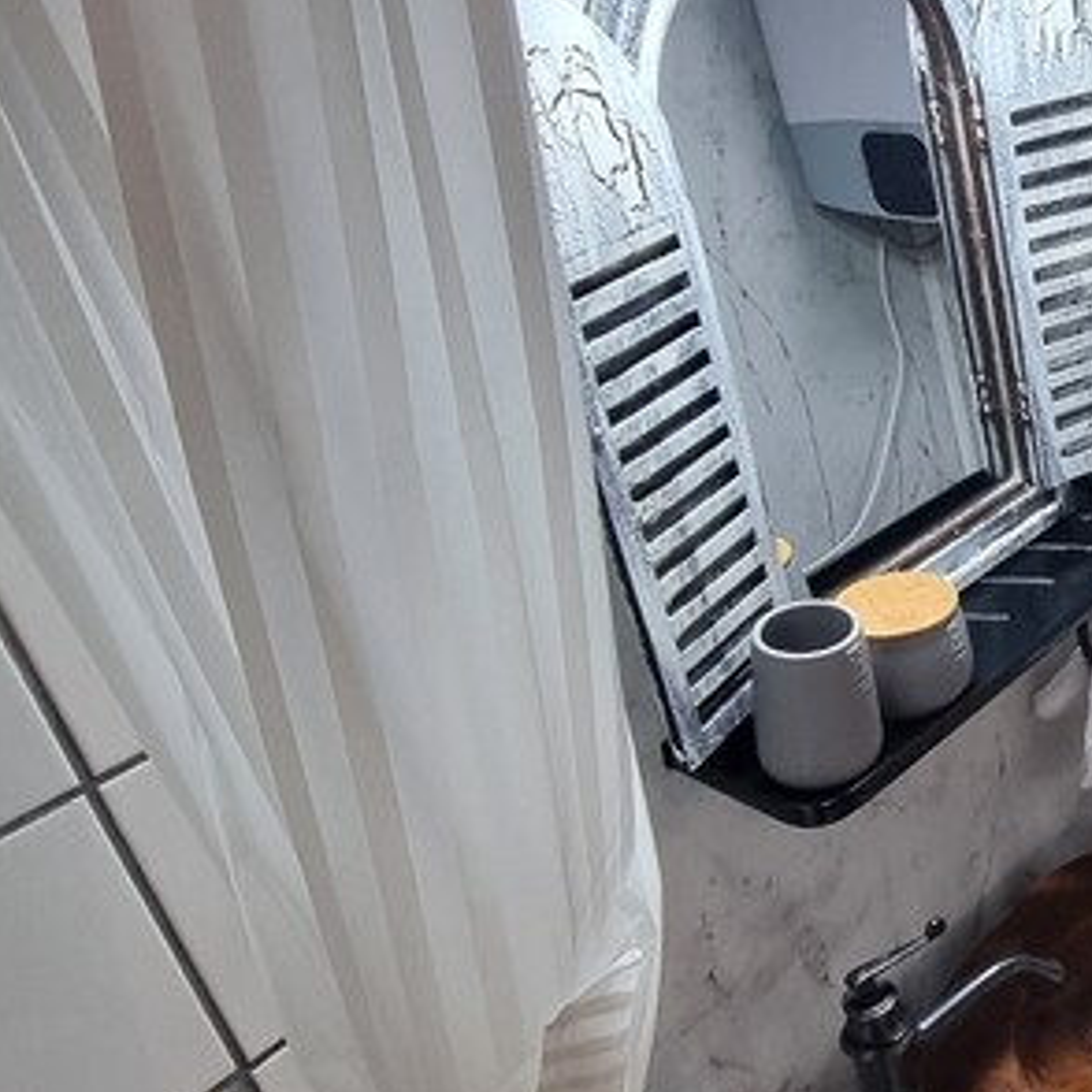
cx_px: 1411
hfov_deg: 32.1
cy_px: 520
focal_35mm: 40
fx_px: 1428
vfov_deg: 41.8
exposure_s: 1/50
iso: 320
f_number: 2.2
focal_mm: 2.2
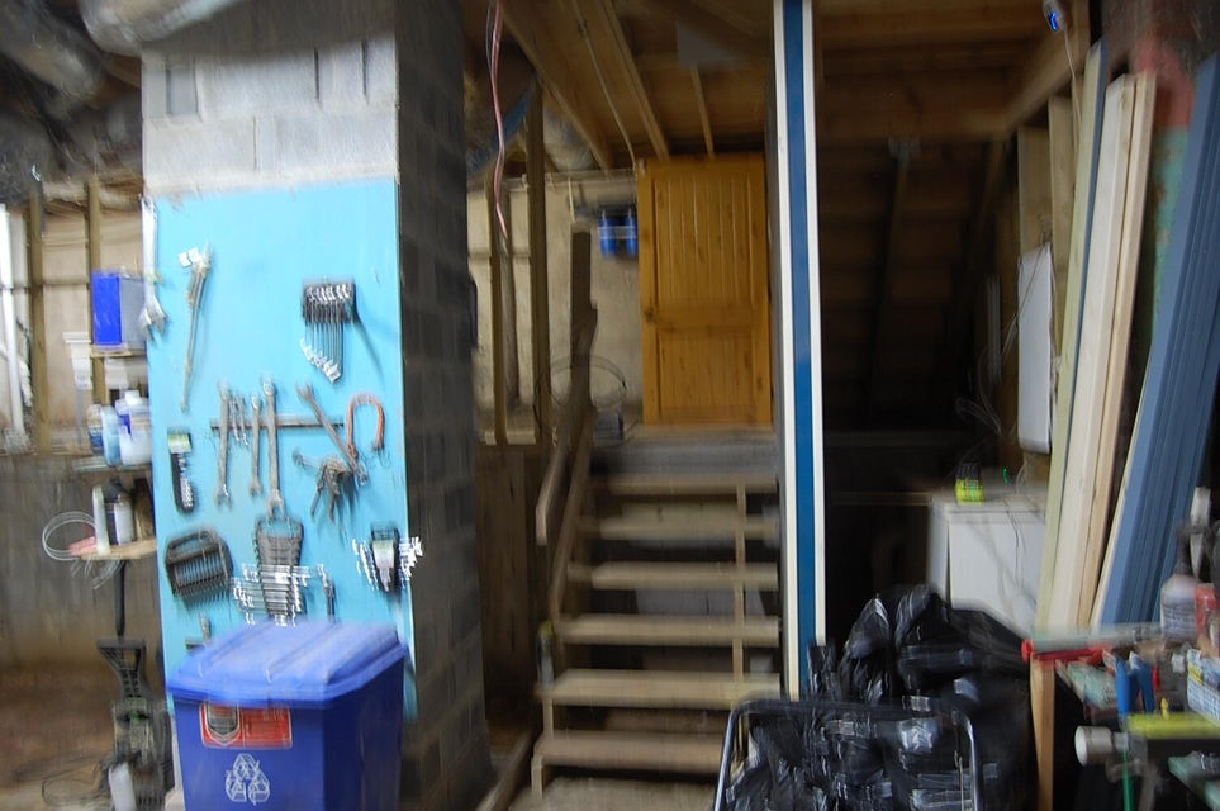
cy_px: 406
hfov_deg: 67.4
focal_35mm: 27
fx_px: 914
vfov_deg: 47.8
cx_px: 610
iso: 200
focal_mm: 18
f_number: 3.5
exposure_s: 1/3
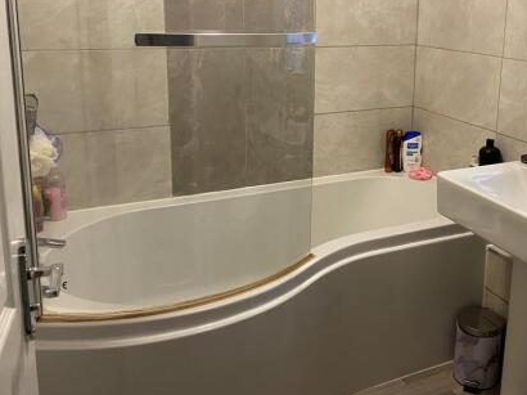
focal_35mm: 37
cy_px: 123
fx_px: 563
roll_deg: -1.3
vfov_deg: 38.1
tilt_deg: -11.2
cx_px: 373
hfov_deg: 48.8
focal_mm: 4.25
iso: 250
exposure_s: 1/50
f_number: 1.8
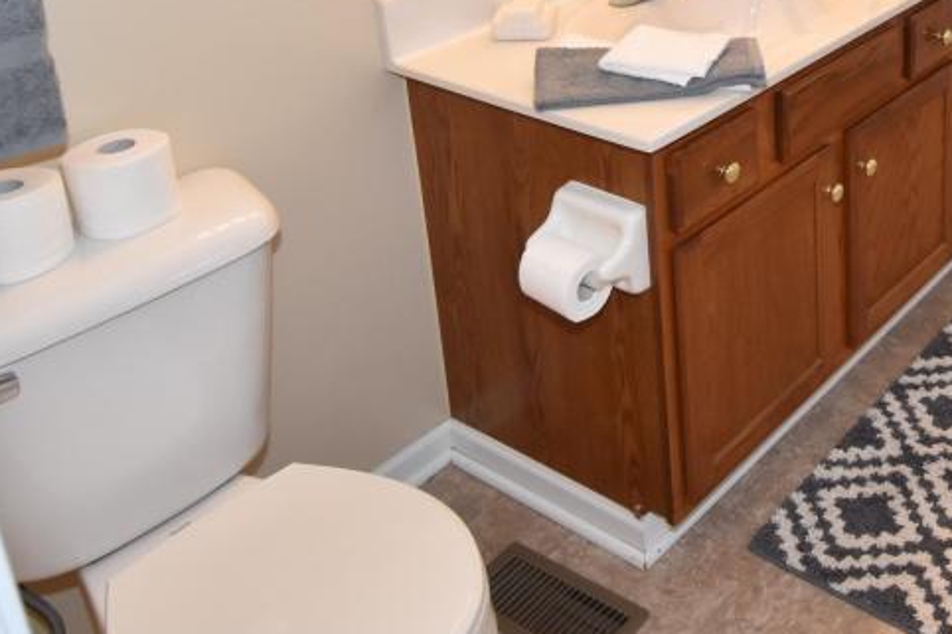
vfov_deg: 29.0
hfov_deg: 41.4
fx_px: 1137
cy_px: -14
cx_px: 877
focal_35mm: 43
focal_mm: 12
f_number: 5.6
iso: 800
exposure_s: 1/125
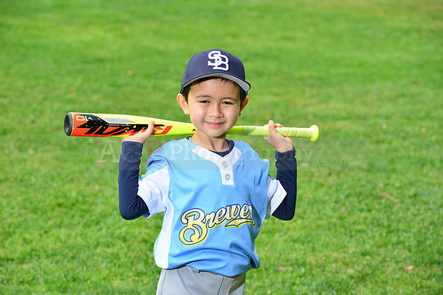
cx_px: 222
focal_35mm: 145
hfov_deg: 14.2
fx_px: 1785
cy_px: 148
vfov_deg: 9.5
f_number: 10
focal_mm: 145
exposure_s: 1/200
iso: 250
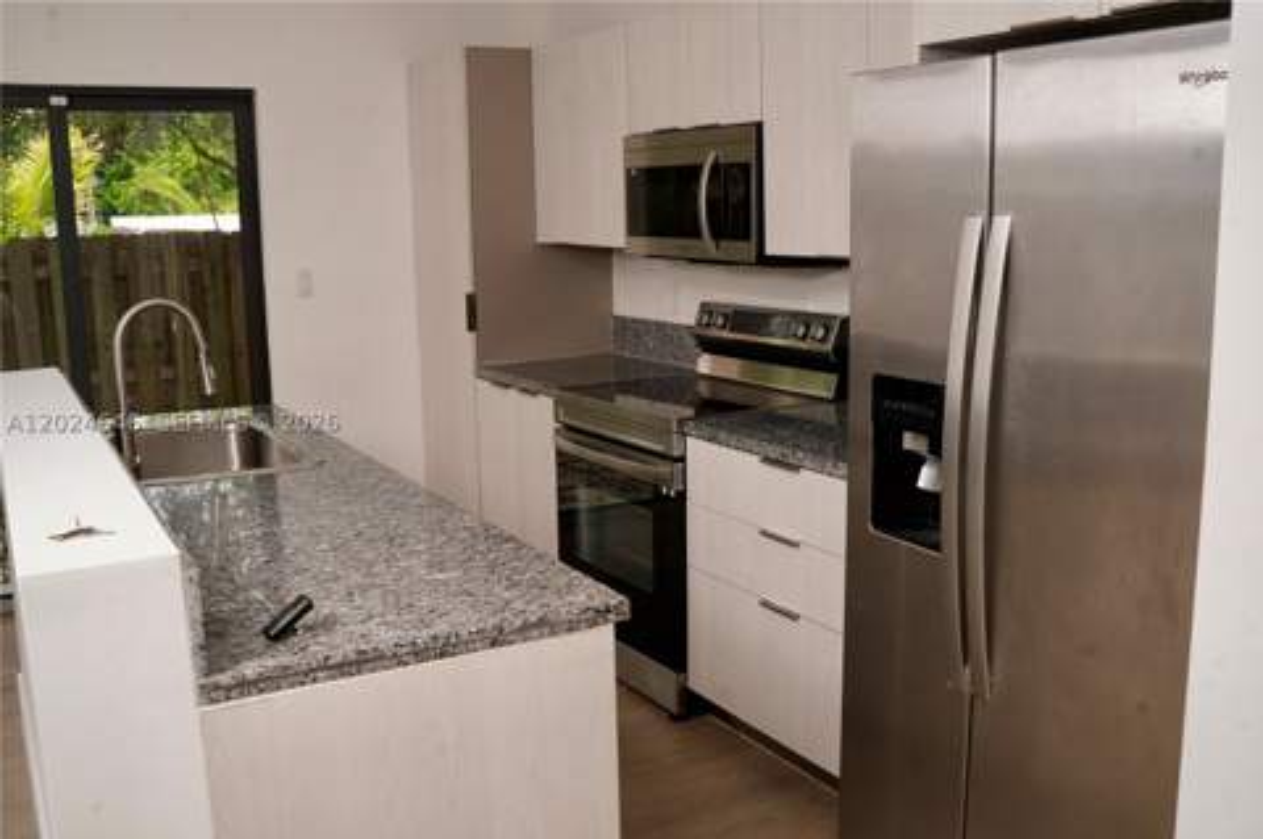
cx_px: 632
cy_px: 420
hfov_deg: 54.5
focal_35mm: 35
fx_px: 1227
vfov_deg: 37.8
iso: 640
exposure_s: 1/125
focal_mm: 35
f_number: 8
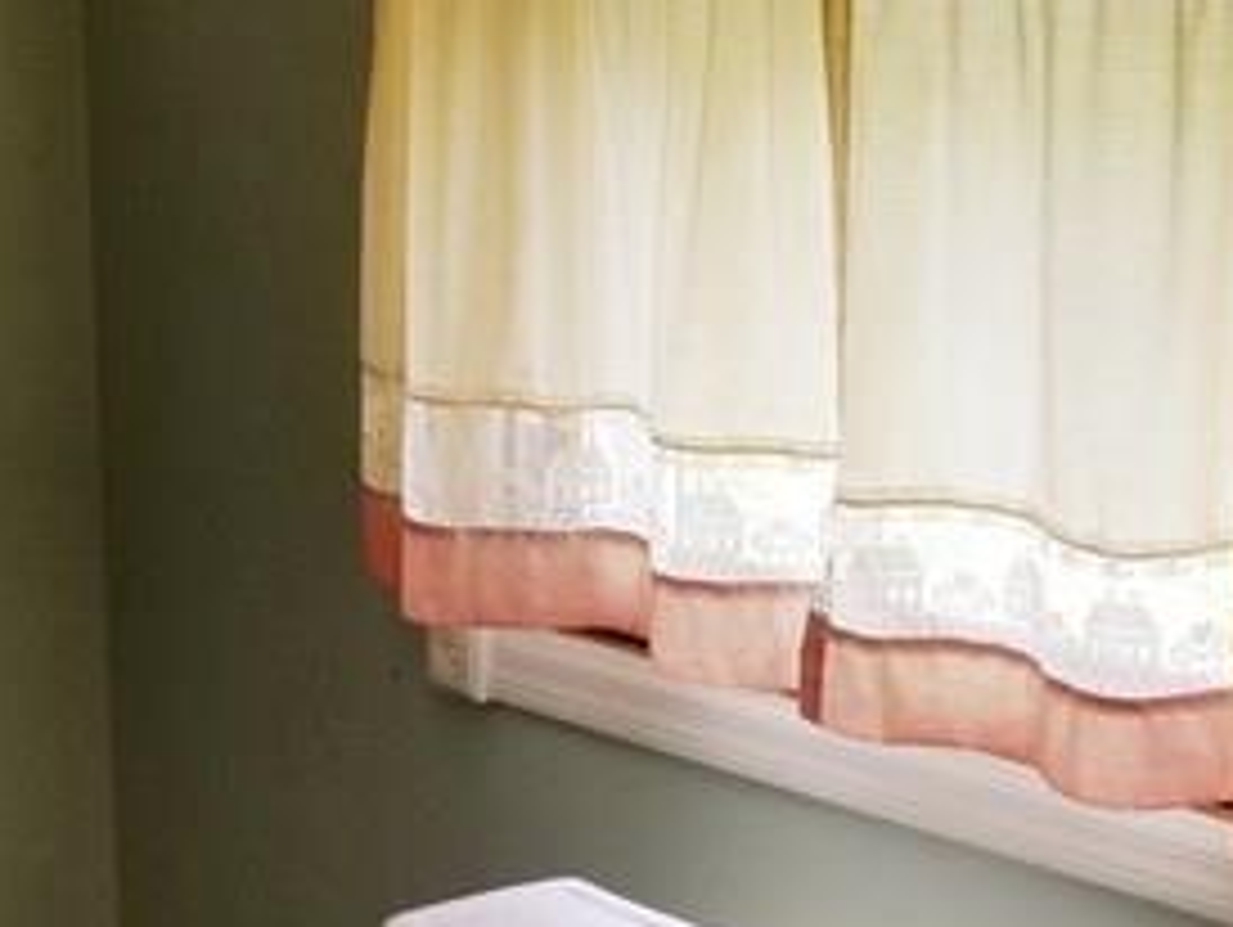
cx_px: 414
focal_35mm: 97
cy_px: 612
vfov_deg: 15.2
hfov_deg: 20.2
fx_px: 3458
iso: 50
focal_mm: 4.25
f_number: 1.7
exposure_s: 1/275
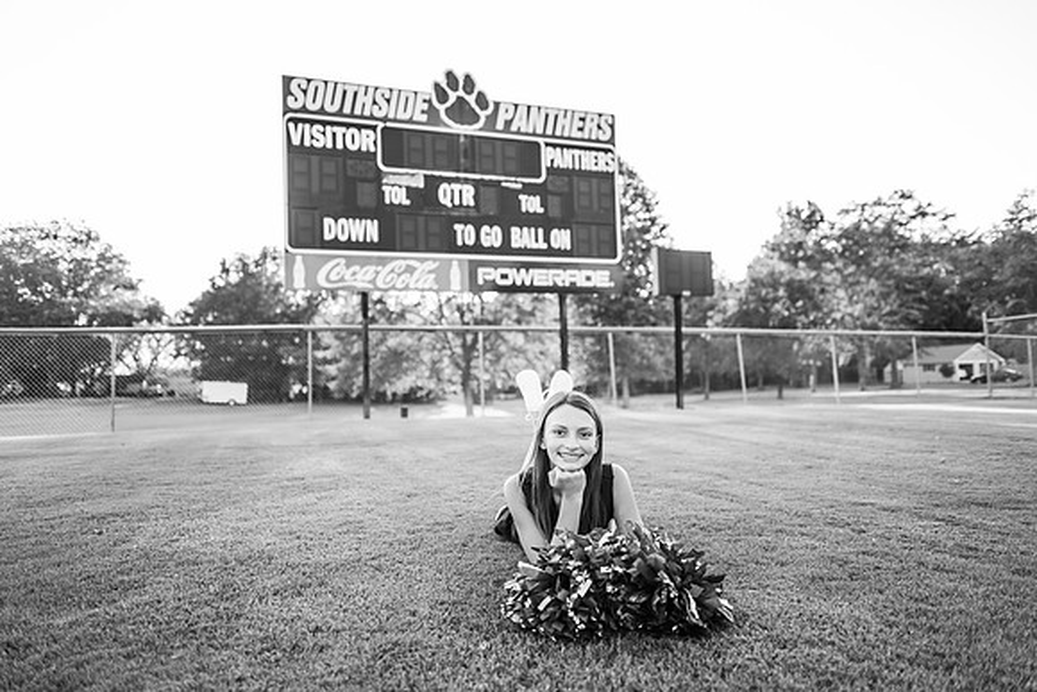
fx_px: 691
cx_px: 518
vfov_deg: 53.2
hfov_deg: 73.7
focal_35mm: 24
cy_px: 346
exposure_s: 1/500
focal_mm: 24
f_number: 2
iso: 125
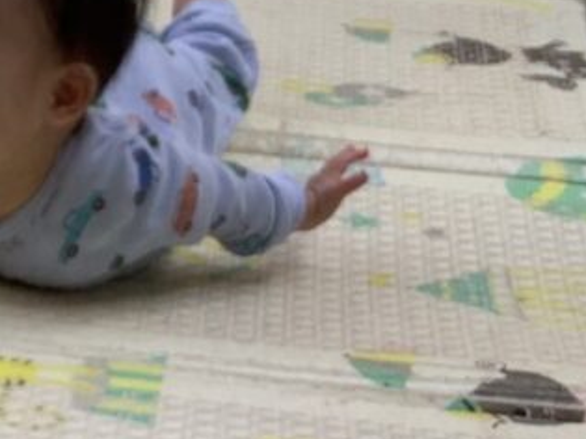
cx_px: -404
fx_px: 1997
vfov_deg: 12.5
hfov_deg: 14.9
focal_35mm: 118
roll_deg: +6.0
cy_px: 305
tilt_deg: -25.4
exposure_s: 1/208
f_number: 2.4
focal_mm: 3.3
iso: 25
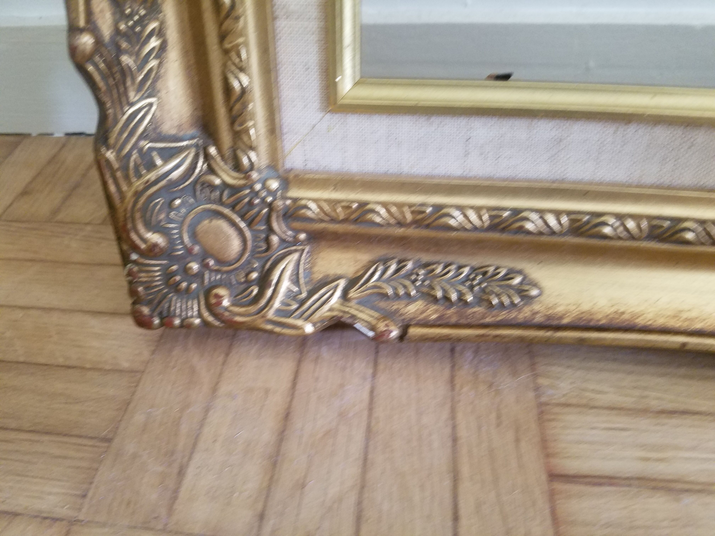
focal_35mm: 26
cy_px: 268
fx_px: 537
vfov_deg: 53.1
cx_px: 358
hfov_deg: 67.3
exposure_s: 1/10
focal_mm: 4.2
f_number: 1.7
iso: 200
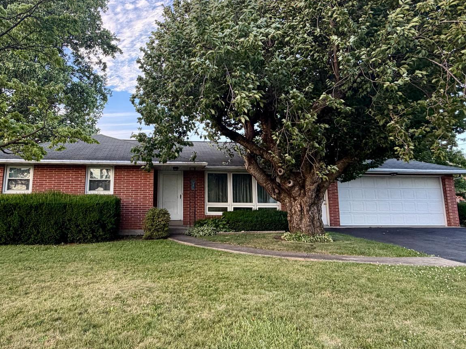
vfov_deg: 54.6
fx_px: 337
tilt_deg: +10.1
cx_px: 188
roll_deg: -0.4
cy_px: 145
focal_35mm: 25
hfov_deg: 68.8
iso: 100
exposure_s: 1/121
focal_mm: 2.22
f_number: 2.2
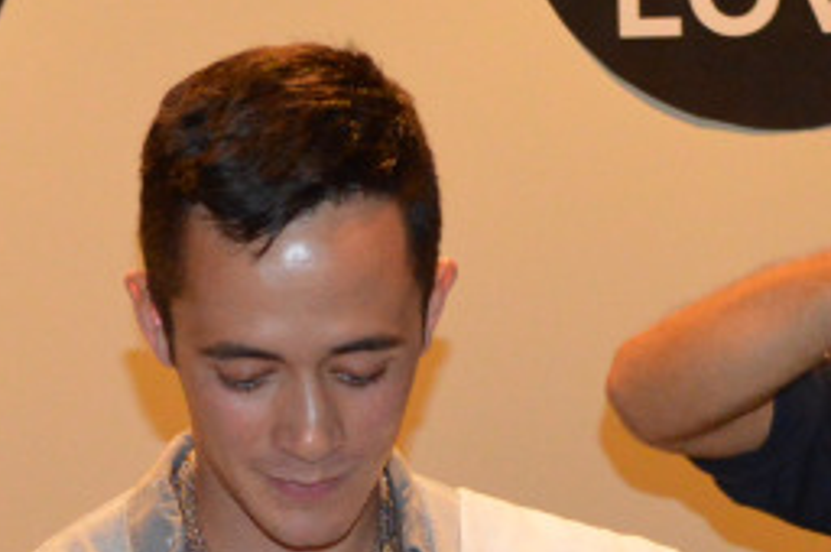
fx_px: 2974
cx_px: 91
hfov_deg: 15.7
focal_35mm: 129
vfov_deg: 10.4
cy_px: 684
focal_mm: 22
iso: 2200
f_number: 4
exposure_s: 1/60
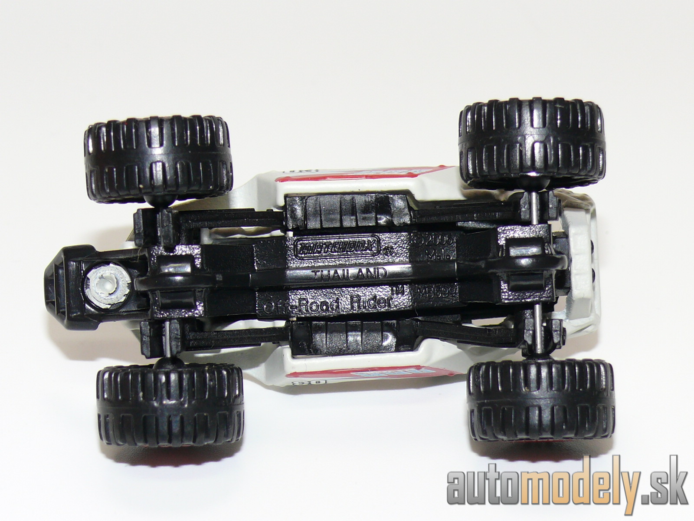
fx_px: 2245
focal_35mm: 112
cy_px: 260
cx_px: 347
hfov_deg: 17.6
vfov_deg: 13.2
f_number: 4
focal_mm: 14.2
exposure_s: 1/30
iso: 100
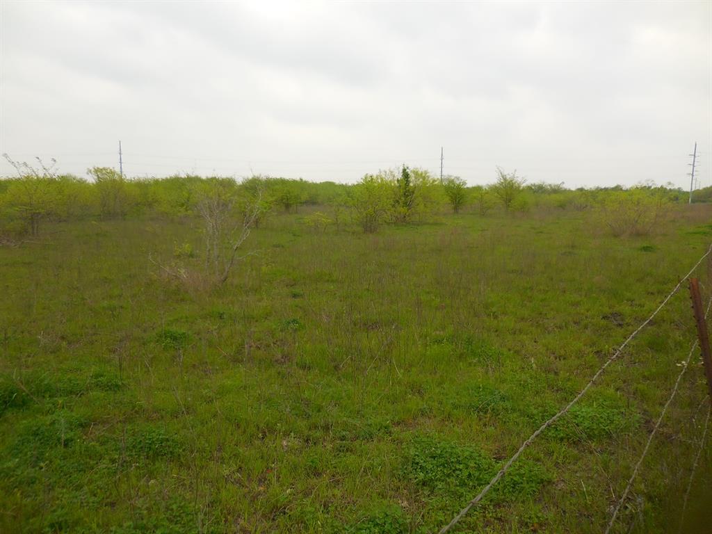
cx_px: 356
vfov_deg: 54.9
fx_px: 514
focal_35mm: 25
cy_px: 267
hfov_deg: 69.4
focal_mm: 4.5
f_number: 3.3
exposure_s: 1/800
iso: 125
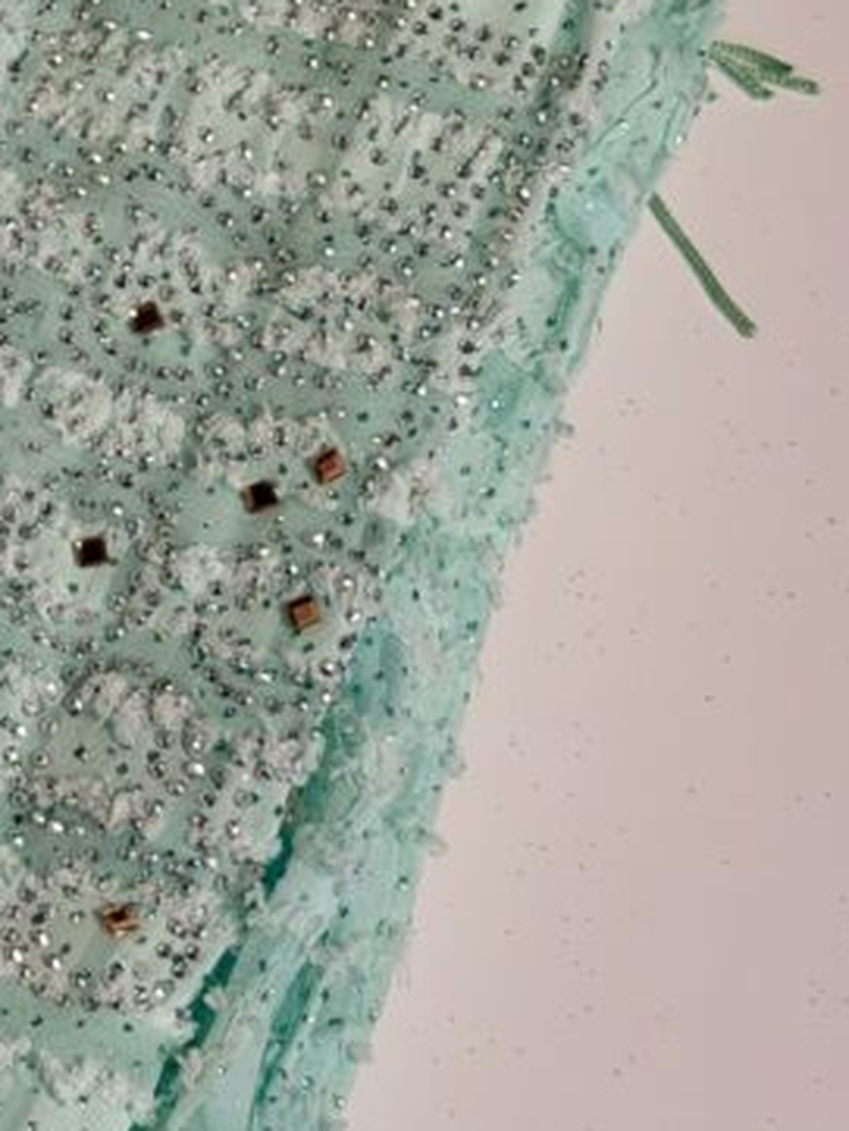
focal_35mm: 136
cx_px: -247
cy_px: 166
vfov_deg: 14.4
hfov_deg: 10.7
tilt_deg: -67.5
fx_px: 4445
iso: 64
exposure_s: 1/611
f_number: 1.78
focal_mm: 6.76
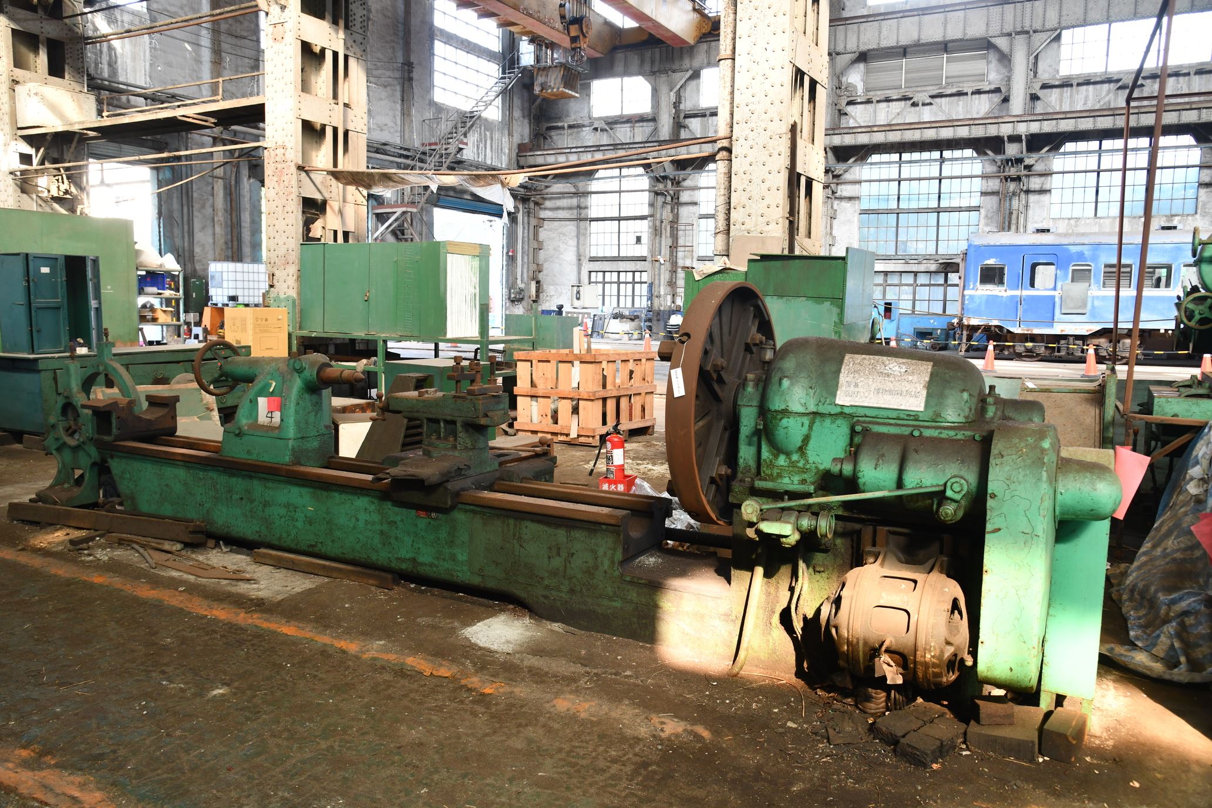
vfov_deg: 47.9
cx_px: 606
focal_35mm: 27
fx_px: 909
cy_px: 404
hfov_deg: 67.4
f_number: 8
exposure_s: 1/20
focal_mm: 27
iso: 800
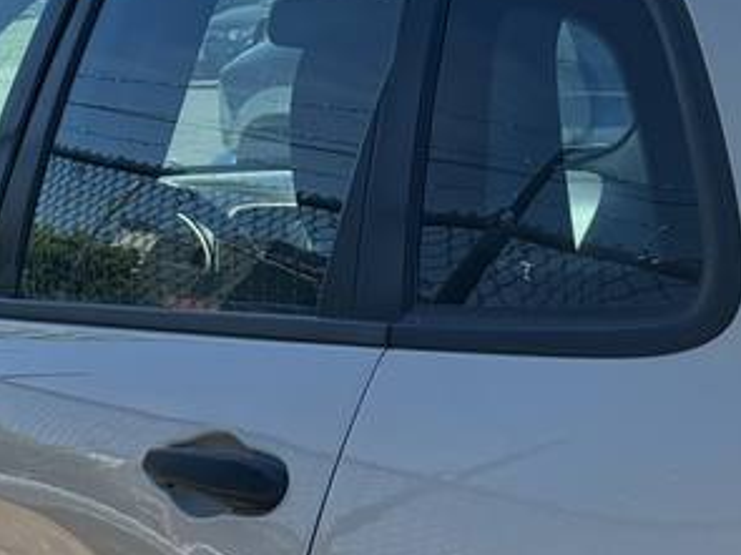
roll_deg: -1.4
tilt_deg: -13.2
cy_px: 565
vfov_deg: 12.9
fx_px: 2418
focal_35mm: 113
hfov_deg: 16.2
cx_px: 1040
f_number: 1.6
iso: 50
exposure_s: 1/1344
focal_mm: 5.96
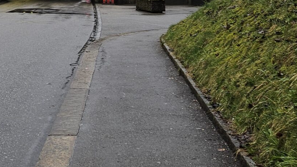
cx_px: -37
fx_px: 614
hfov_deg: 25.1
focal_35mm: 78
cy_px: -39
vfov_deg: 14.9
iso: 32
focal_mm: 5.4
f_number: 1.8
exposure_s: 1/100
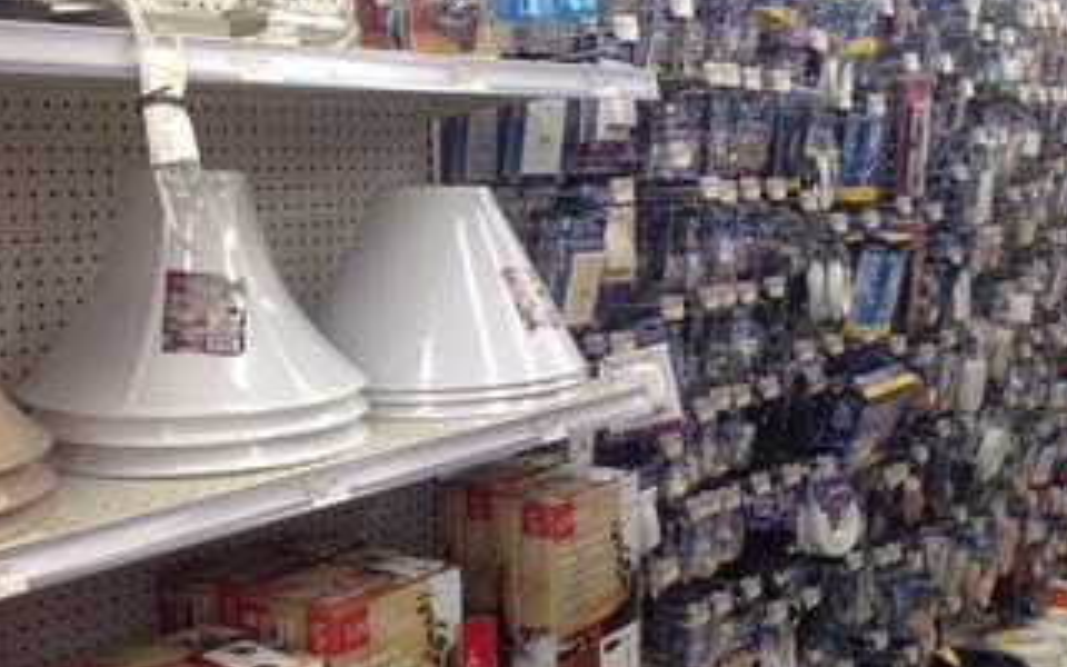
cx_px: 609
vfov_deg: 25.3
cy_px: 407
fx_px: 1483
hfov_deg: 39.5
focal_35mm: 51
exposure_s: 1/20
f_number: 2.4
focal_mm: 4.12
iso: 50
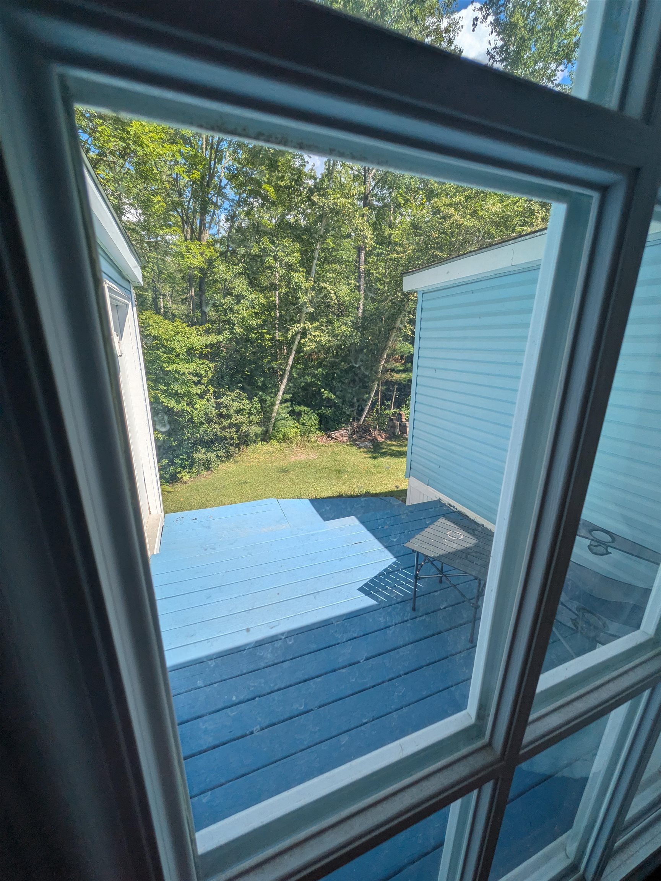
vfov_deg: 102.1
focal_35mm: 14
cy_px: 440
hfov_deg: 85.7
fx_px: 356
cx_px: 330
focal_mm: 1.83
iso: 54
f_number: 2.2
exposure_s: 1/1300
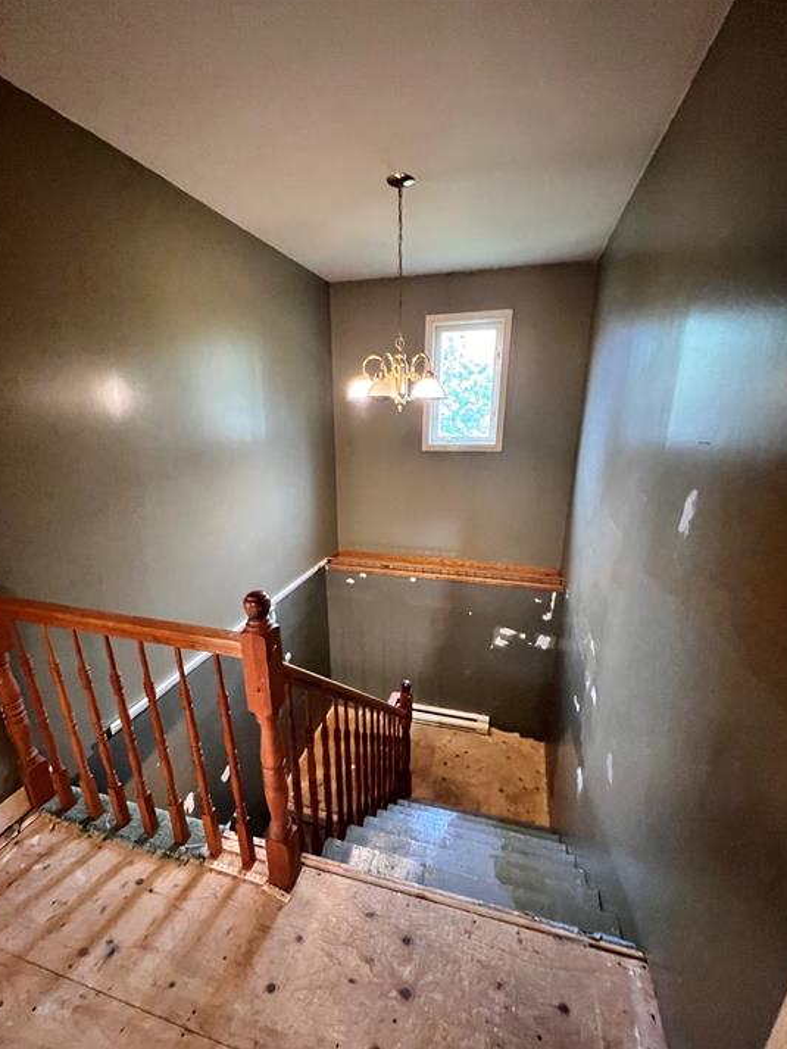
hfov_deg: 85.7
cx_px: 378
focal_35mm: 14
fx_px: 424
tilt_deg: -17.6
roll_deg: -1.2
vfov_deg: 101.9
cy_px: 556
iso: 800
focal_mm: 1.57
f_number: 1.8
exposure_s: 1/30
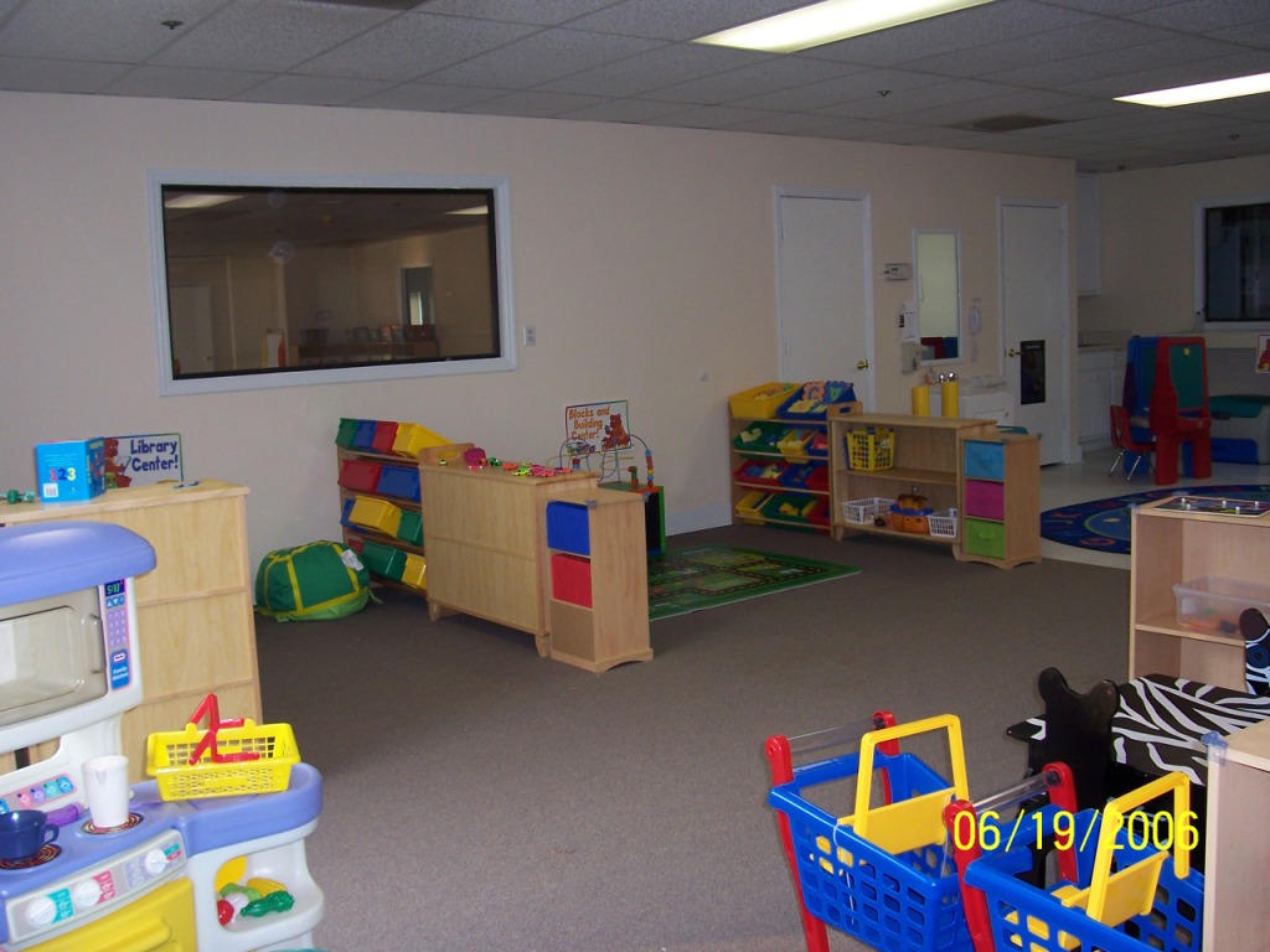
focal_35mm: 34
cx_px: 635
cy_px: 476
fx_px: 1247
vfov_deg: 41.8
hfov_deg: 54.0
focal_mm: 5.6
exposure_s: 1/60
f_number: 2.7
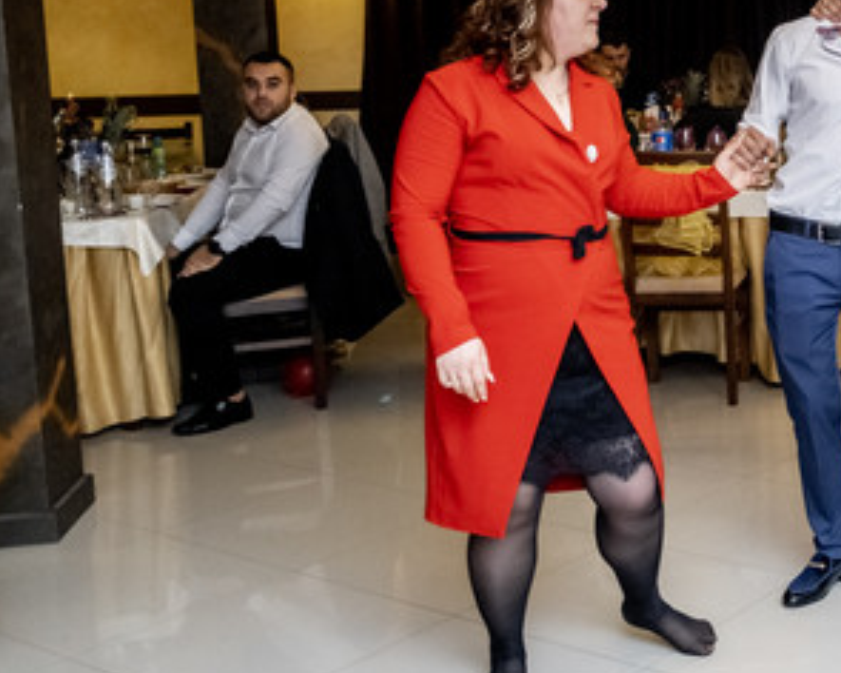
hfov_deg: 30.0
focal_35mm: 57
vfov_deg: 26.4
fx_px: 1419
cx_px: 901
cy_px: 181
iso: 1600
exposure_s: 1/125
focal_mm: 18.7
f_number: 2.8
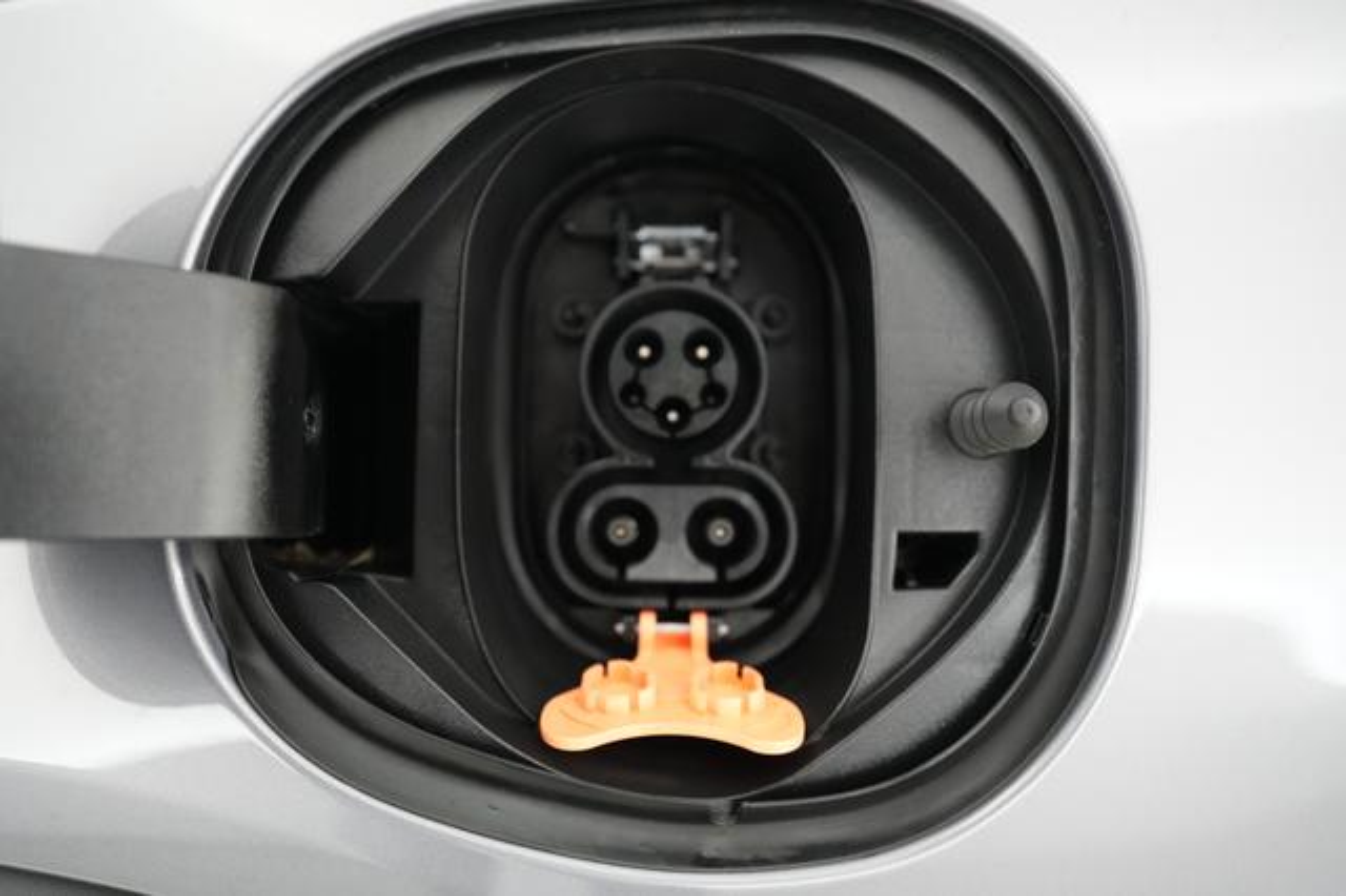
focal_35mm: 24
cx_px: 673
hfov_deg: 73.8
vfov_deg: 53.1
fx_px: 897
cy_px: 448
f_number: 2.8
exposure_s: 1/60
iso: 6400
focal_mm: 24
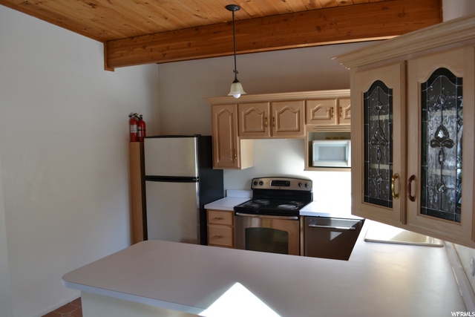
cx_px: 238
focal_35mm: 27
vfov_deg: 48.0
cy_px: 158
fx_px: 356
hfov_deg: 67.4
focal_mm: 18
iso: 250
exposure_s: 1/60
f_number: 5.6
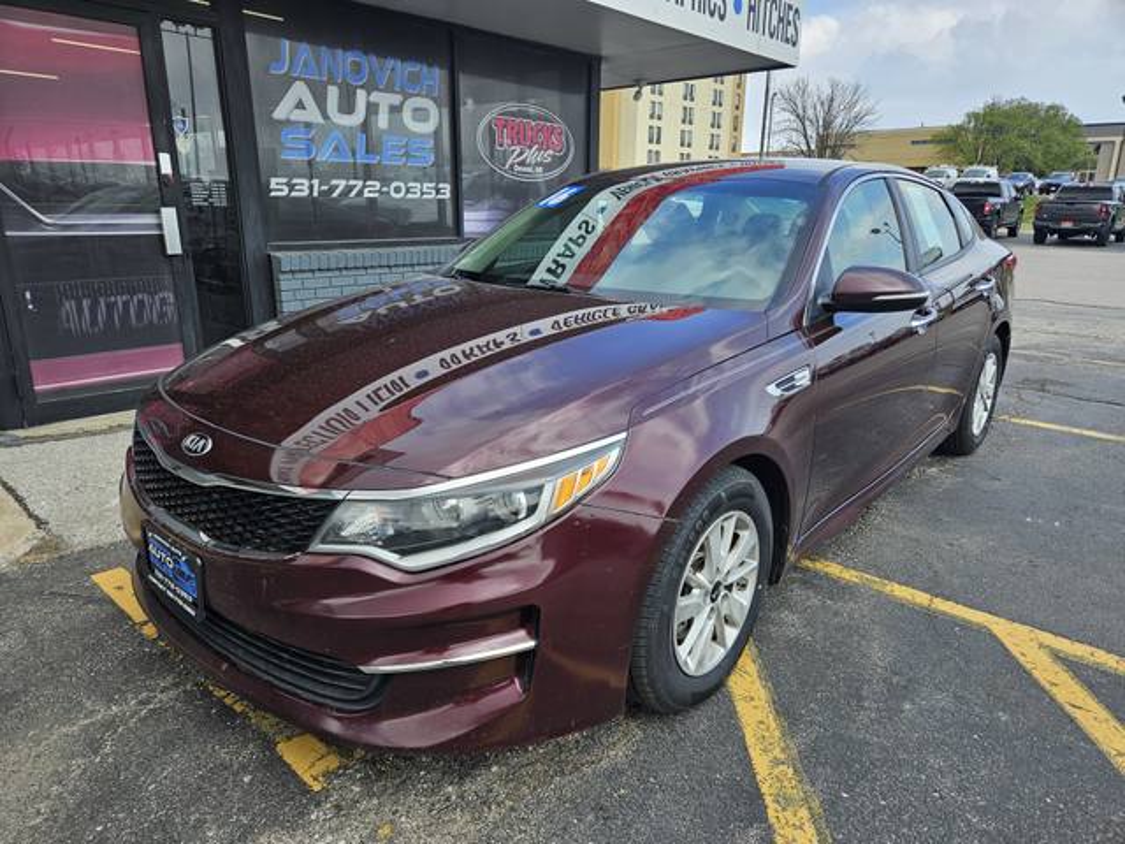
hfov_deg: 73.9
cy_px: 422
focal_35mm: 23
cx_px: 562
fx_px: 747
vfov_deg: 58.9
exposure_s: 1/655
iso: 25
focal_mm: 5.4
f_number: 1.8
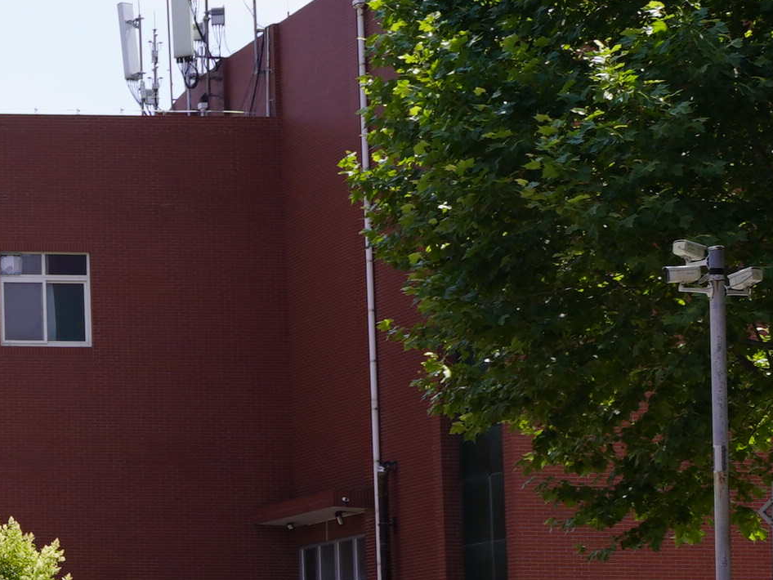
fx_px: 2859
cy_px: 459
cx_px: -776
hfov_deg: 13.3
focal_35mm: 128
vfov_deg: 11.5
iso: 100
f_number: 9
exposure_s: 1/125
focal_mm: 32
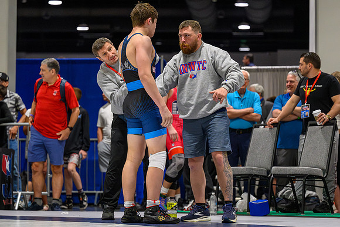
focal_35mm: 120
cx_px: 159
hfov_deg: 17.0
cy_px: 115
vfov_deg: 11.4
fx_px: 1136
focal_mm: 87
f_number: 2.8
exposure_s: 1/640
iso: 8000
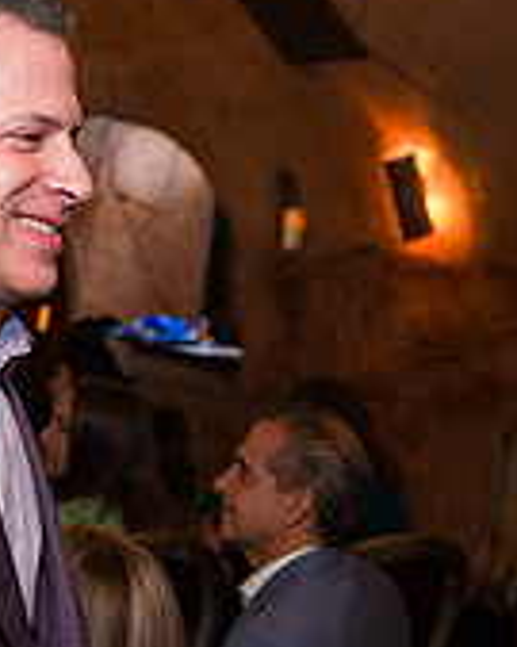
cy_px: 467
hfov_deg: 18.9
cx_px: -52
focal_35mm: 78
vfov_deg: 24.2
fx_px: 1493
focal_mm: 24
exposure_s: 1/200
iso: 1250
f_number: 3.2
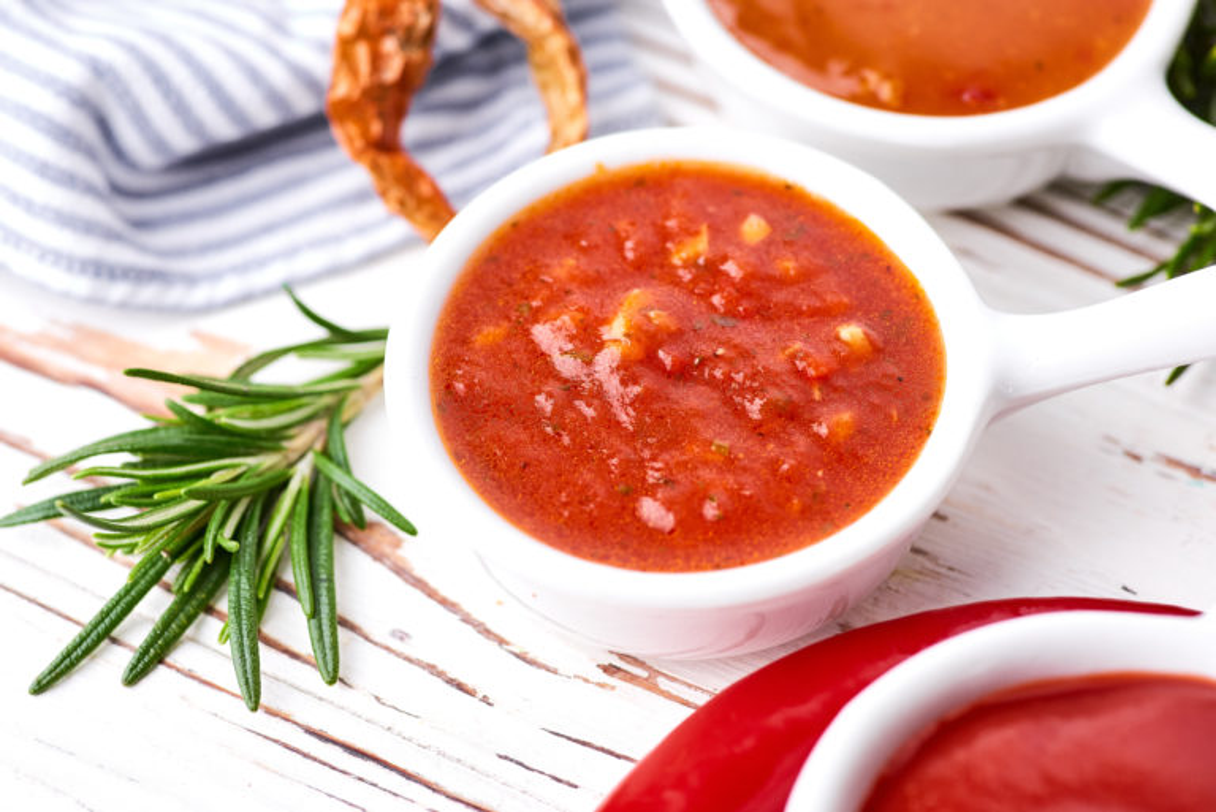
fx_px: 3380
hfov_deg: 20.4
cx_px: 608
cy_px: 406
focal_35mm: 100
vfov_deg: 13.7
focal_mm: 100
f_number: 8
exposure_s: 1/125
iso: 200
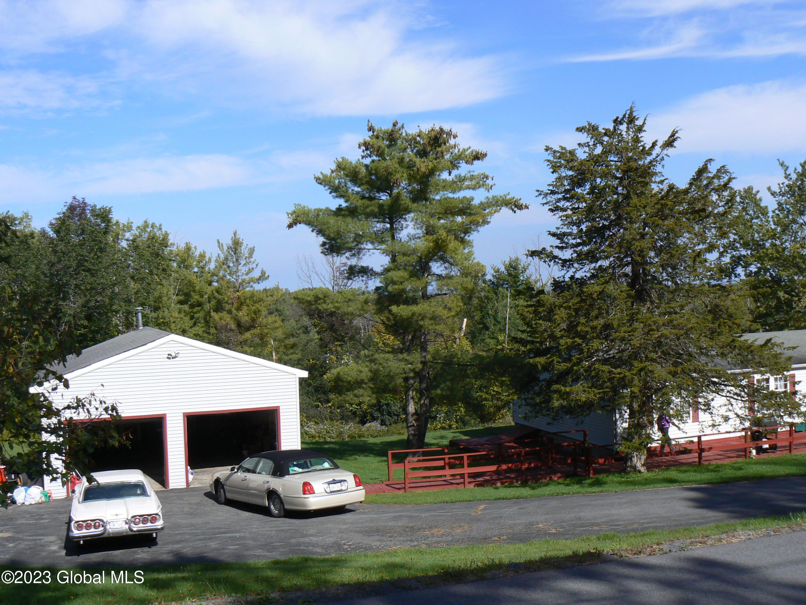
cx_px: 403
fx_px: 838
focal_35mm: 36
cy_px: 302
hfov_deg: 51.4
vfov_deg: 39.7
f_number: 5.6
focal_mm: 6
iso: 80
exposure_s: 1/400
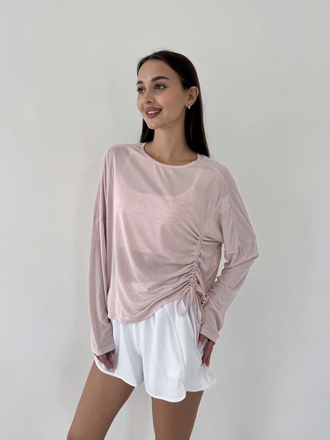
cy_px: 220
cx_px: 165
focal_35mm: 24
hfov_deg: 56.8
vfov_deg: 71.6
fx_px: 305
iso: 50
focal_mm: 6.76
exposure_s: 1/137
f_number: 1.78
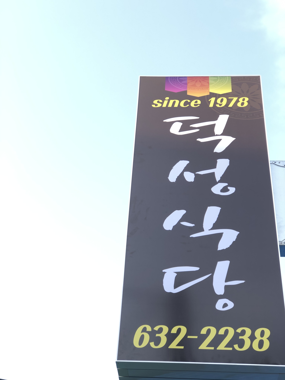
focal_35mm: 57
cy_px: 190
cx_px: 142
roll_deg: -3.3
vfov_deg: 33.8
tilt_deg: +40.5
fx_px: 626
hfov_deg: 25.7
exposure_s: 1/120
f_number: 2.8
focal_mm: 6.6
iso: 25
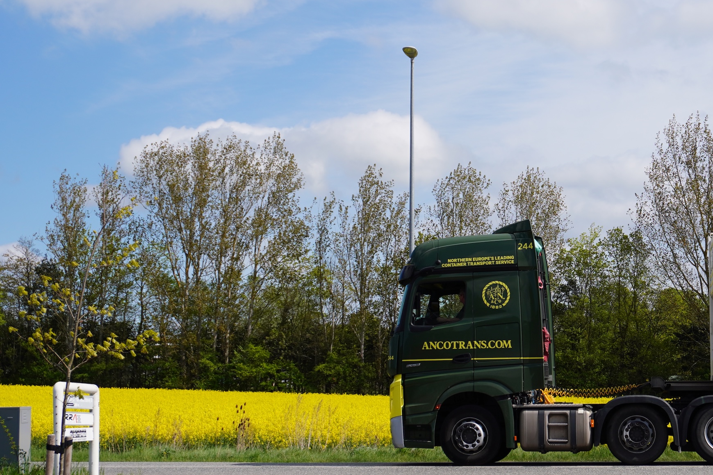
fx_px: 1383
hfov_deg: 28.6
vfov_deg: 19.5
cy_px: 197
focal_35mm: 70
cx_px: 510
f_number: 5.6
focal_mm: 27
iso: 100
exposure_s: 1/800
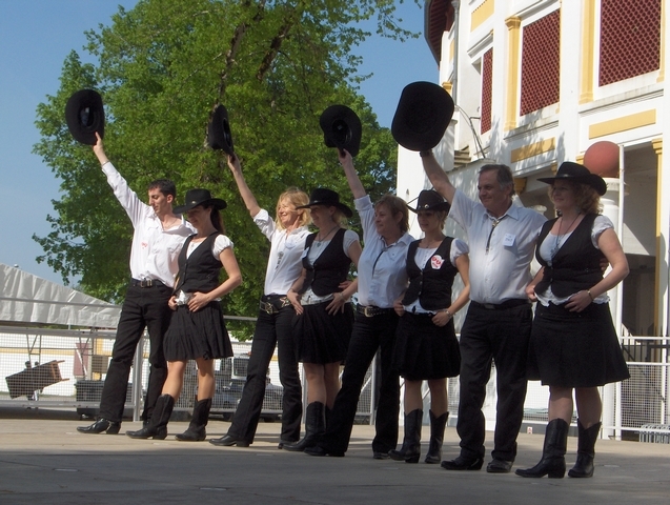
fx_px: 1357
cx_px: 335
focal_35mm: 70
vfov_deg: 21.1
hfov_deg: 27.7
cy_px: 252
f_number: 6
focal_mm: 14.3
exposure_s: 1/562
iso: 100
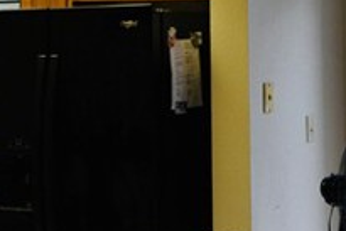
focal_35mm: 135
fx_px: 1298
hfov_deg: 15.2
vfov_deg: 9.8
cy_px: -129
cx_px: 214
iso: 400
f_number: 4
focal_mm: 18
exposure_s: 1/60
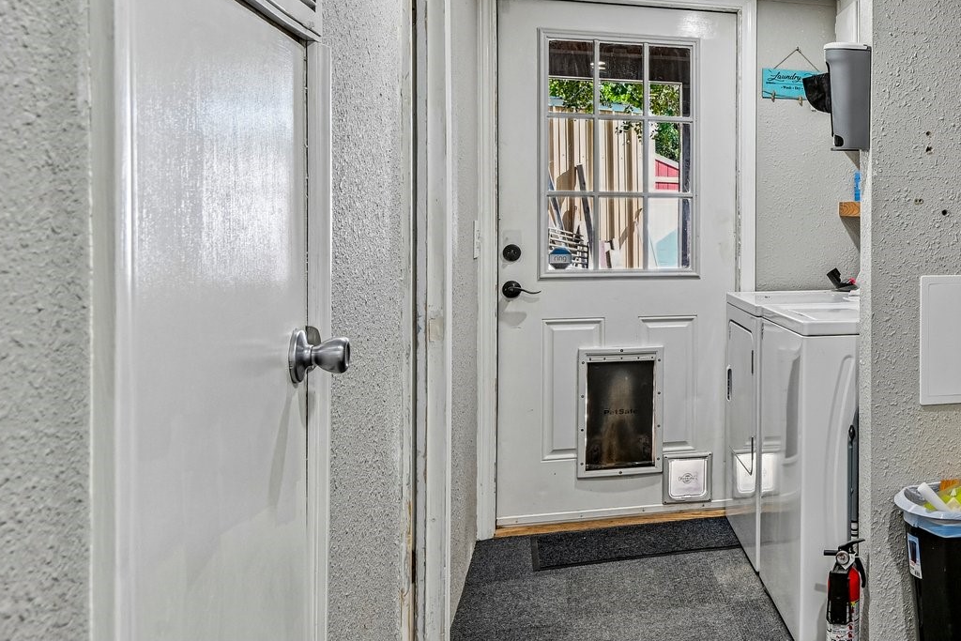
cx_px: 953
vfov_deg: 34.7
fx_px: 1014
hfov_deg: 43.6
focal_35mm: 38
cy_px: 215
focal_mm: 19
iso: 400
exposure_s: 1/8
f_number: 8
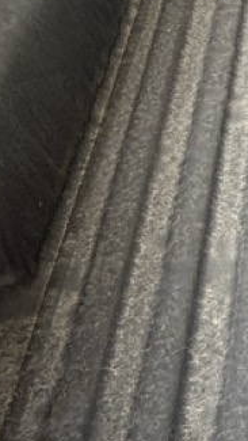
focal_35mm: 60
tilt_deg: -55.0
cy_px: 273
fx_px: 701
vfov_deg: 34.7
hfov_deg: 17.1
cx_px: 421
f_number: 2.2
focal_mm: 2.22
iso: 125
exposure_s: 1/99
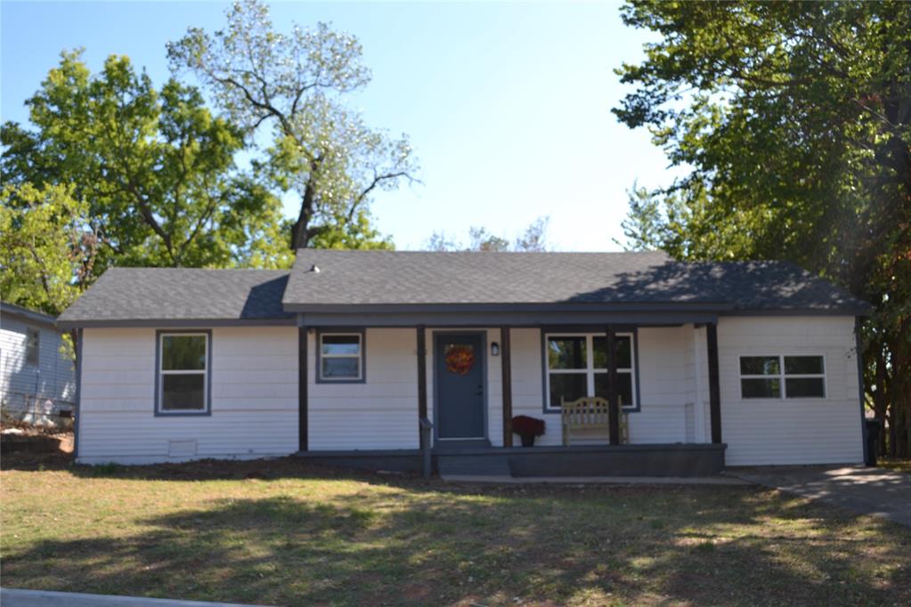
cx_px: 456
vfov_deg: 34.2
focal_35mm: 39
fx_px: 987
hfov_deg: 49.6
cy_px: 304
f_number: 5.6
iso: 100
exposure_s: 1/200
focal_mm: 26
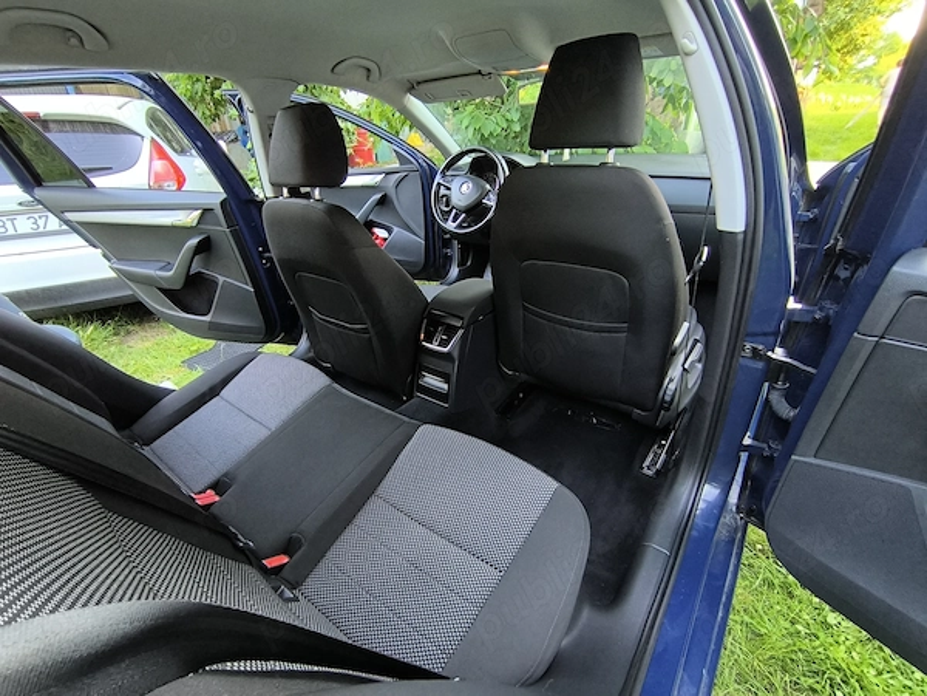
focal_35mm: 16
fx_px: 428
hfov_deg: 94.5
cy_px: 348
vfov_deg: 78.1
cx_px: 464
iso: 250
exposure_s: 1/50
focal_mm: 1.65
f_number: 2.2
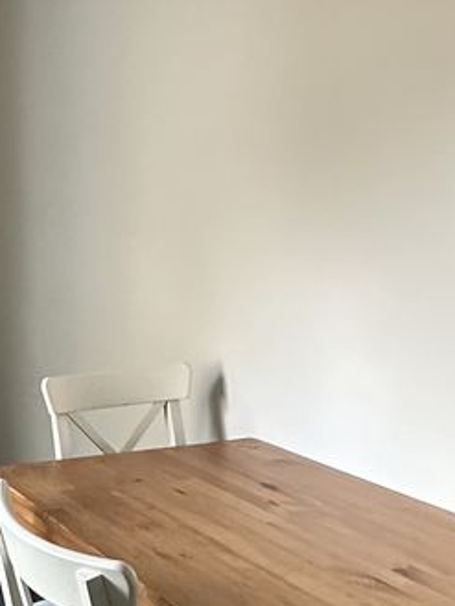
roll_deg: +1.0
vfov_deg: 33.2
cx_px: -70
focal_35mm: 58
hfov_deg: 23.4
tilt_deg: -7.0
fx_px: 1016
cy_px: 325
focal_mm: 2.22
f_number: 2.2
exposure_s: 1/72
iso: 320
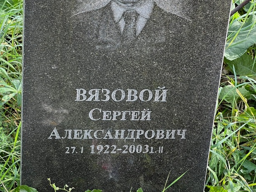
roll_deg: +0.9
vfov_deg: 14.8
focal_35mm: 100
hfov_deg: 19.6
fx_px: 740
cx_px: 100
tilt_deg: -30.8
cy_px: 116
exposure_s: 1/106
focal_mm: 9
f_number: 2.8
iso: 32
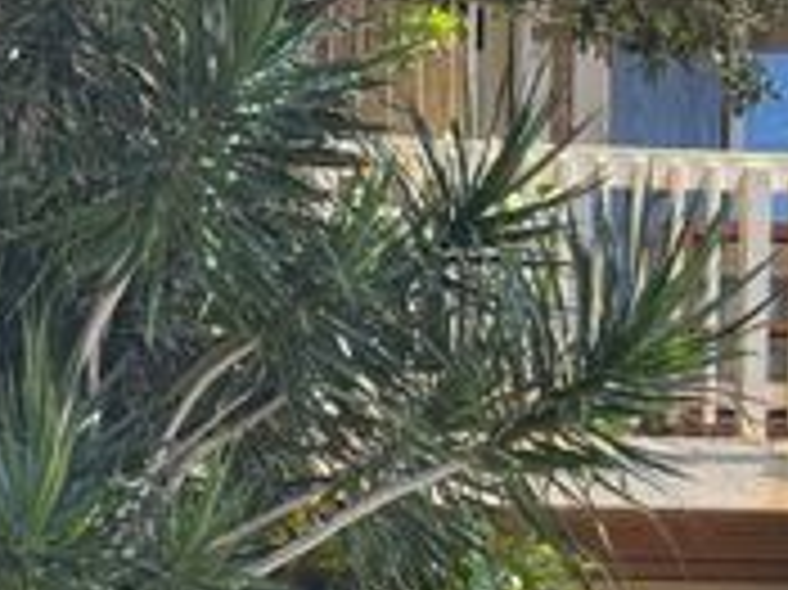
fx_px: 3117
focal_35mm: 137
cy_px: 804
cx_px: 261
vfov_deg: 10.5
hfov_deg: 14.4
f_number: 1.78
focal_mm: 6.76
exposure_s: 1/588
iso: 64
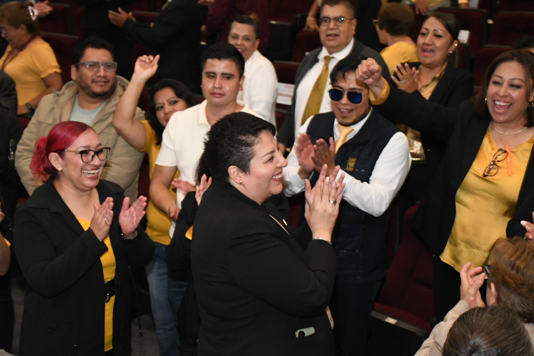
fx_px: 1112
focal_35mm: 75
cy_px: 178
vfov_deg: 18.2
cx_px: 267
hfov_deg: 27.0
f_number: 7.1
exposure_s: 1/125
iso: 6400
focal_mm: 50
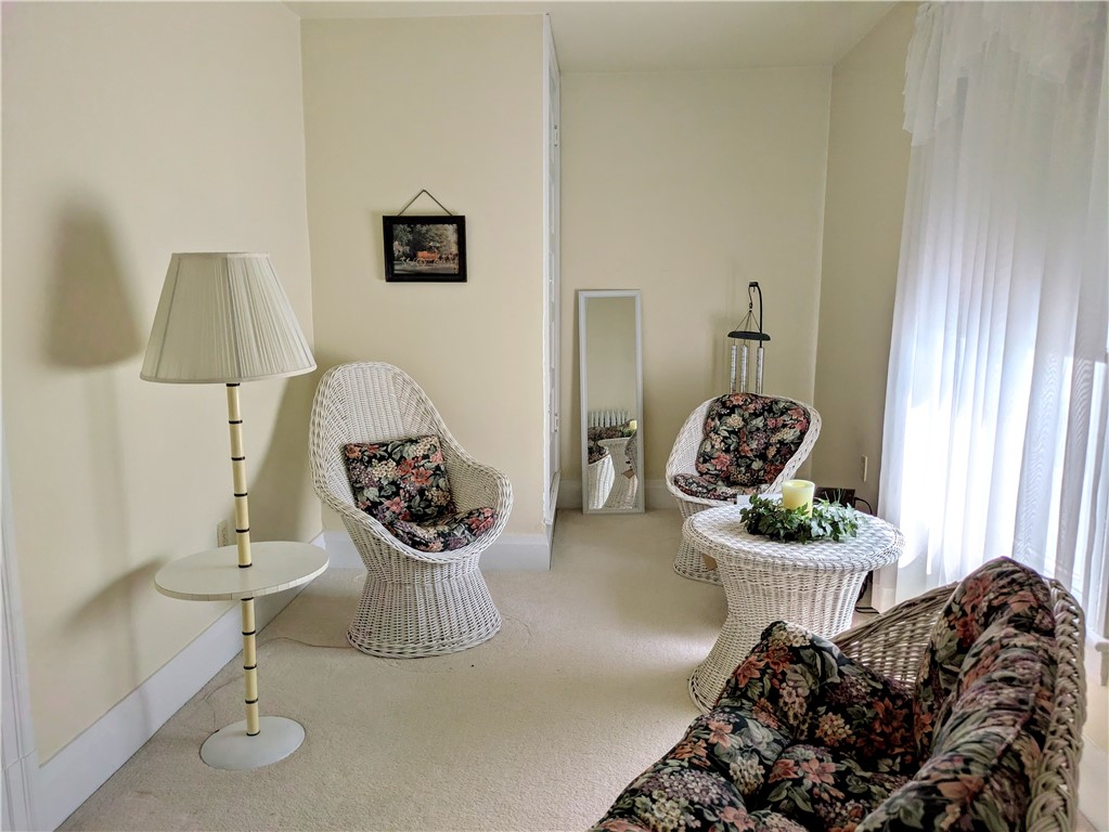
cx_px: 554
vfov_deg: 54.9
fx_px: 801
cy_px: 416
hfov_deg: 69.4
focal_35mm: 25
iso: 48
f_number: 1.89
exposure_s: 1/439
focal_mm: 5.43
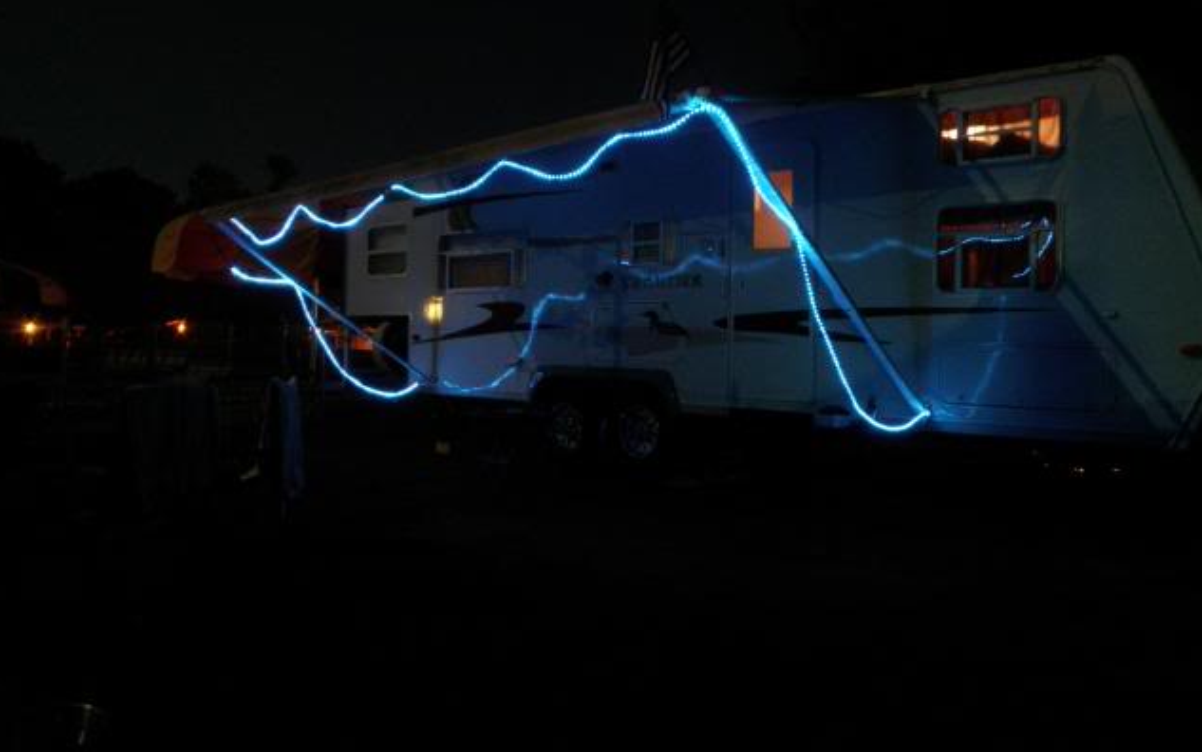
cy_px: 357
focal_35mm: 30
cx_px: 598
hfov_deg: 62.9
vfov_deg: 41.8
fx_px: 983
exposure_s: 4
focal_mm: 5
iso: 250
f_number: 3.5
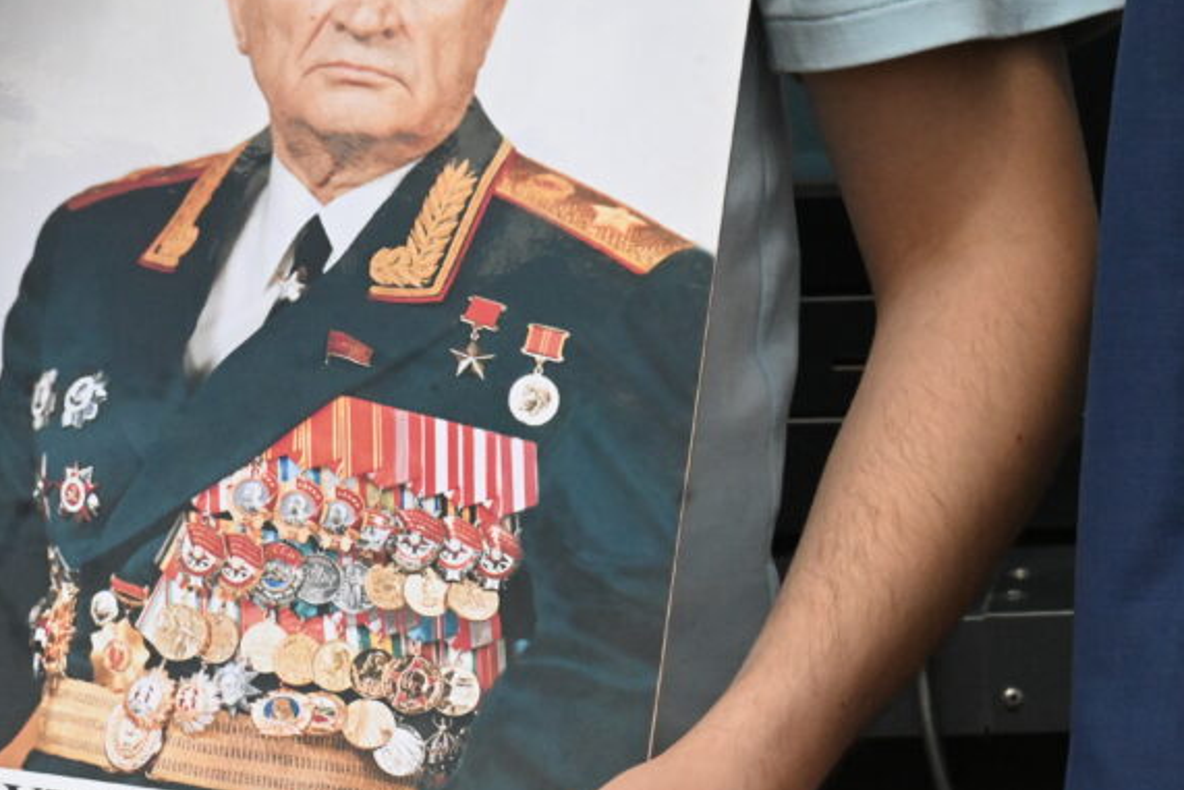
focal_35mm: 457
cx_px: 129
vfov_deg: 3.0
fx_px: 15033
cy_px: 335
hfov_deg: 4.5
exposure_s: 1/4000
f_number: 16
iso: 5000
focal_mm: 170
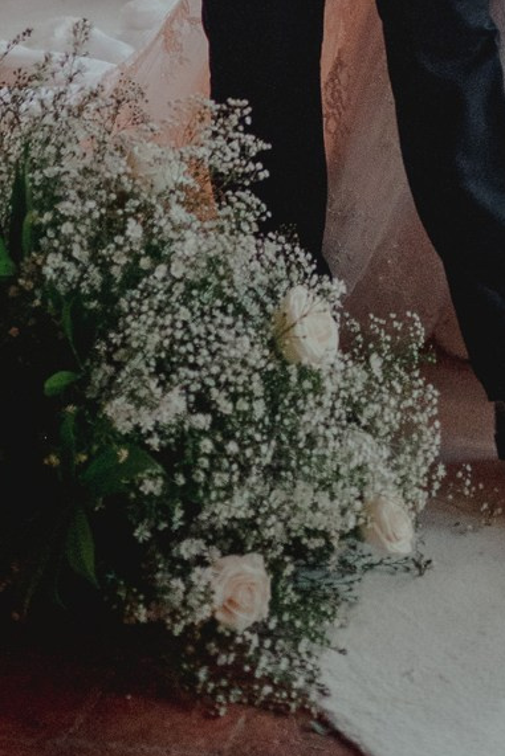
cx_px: 571
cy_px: -616
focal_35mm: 157
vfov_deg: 12.0
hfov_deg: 8.7
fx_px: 3301
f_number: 2
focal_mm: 35
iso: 1600
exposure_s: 1/250
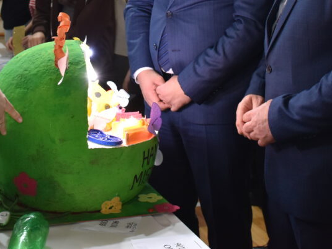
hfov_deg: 28.1
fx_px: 662
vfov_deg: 20.5
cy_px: -8
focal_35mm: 69
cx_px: 143
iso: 800
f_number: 3.8
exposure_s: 1/60
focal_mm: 20
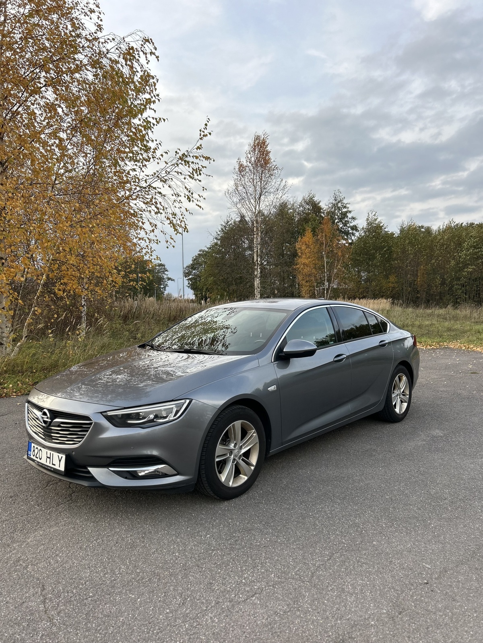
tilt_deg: -2.7
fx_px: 484
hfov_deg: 53.1
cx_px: 242
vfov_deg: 67.3
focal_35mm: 26
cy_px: 322
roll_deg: +0.6
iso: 50
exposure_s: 1/394
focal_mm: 5.7
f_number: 1.5
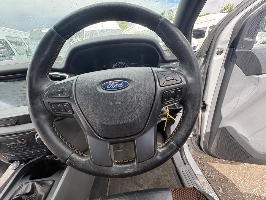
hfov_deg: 102.1
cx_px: 133
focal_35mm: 14
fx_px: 108
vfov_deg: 85.7
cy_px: 100
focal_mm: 2.22
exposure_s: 1/145
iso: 64
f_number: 2.2
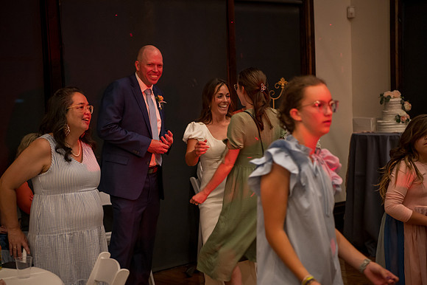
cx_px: 214
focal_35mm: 70
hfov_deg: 28.9
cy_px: 142
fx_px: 830
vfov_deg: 19.4
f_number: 2.8
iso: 3200
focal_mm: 70
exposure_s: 1/100
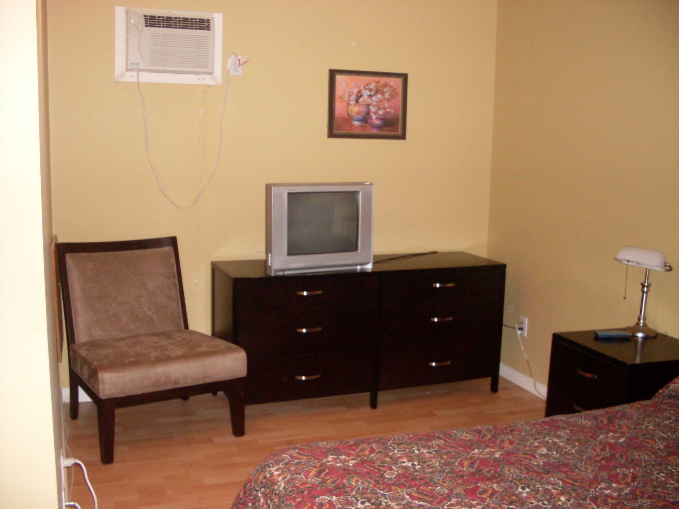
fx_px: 745
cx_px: 340
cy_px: 254
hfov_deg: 49.0
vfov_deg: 37.7
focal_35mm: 38
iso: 240
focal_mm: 6.3
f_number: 2.8
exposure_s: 1/45
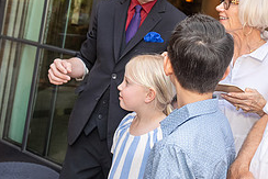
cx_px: 235
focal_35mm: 57
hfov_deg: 33.4
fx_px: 425
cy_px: 24
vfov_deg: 23.3
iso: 400
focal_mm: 24
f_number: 4
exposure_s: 1/200
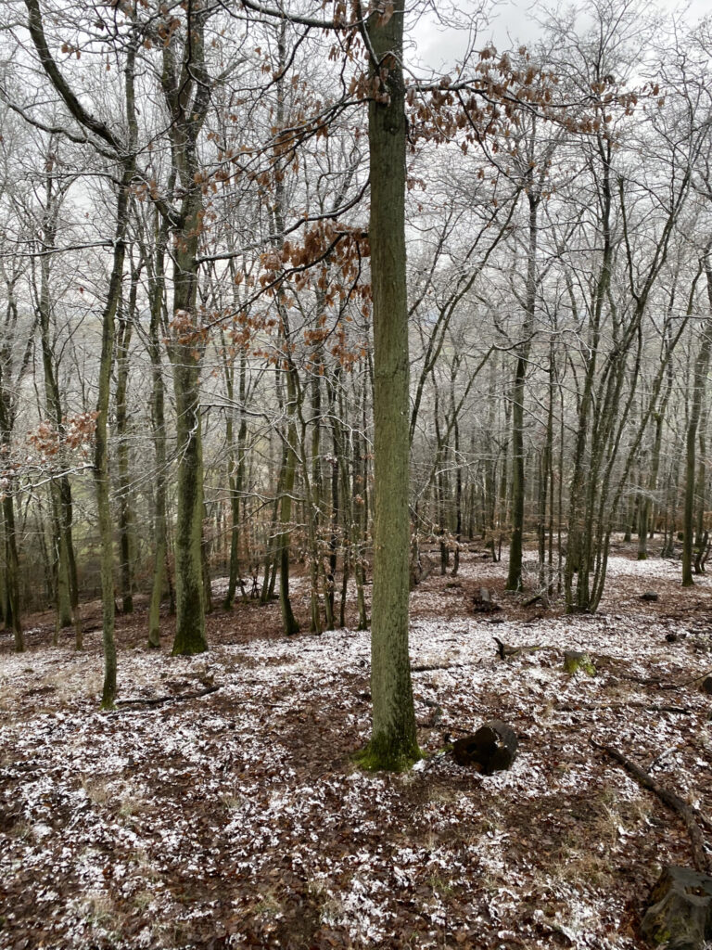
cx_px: 356
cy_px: 475
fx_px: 713
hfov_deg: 53.1
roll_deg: -2.8
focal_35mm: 26
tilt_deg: -11.1
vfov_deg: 67.3
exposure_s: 1/121
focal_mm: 4.25
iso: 64
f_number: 1.8
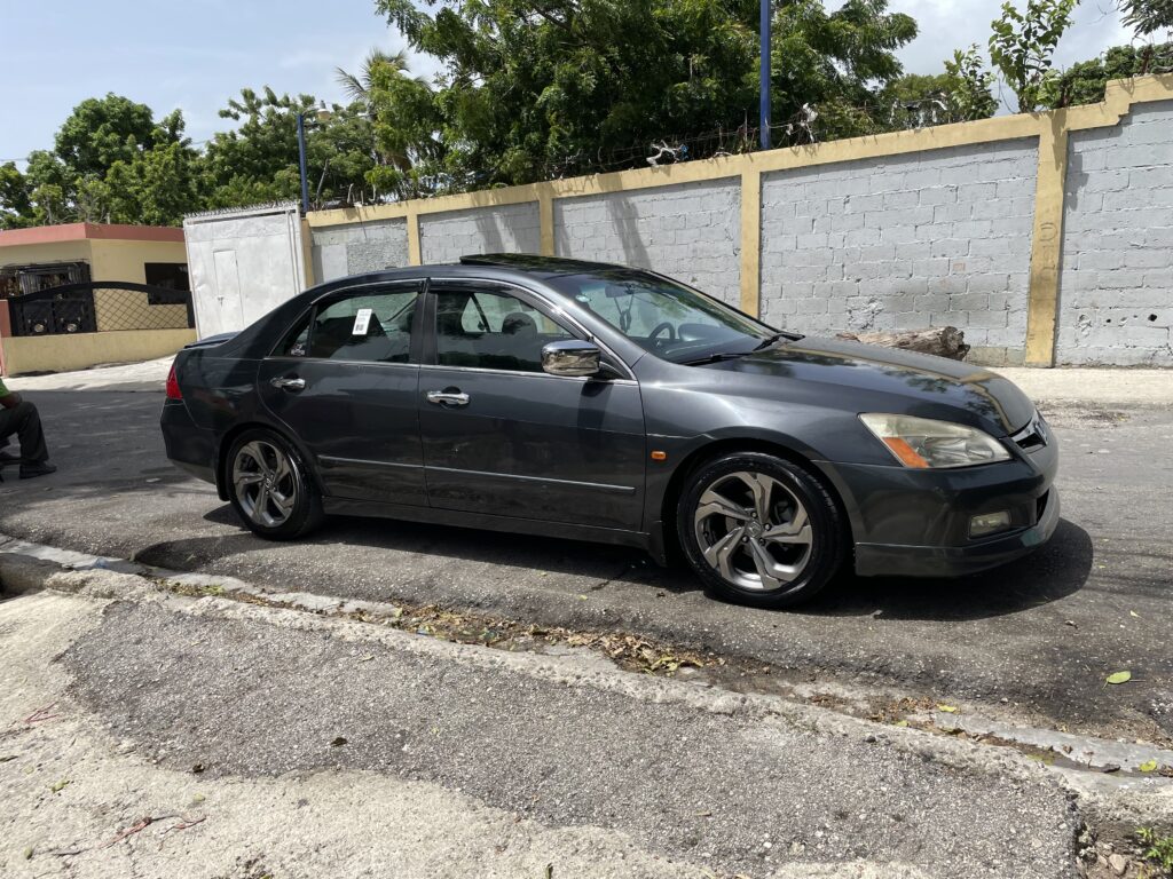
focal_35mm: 26
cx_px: 586
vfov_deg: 53.1
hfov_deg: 67.3
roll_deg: +1.0
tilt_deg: -9.1
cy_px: 440
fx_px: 881
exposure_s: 1/3205
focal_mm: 4.2
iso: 32
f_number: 1.6
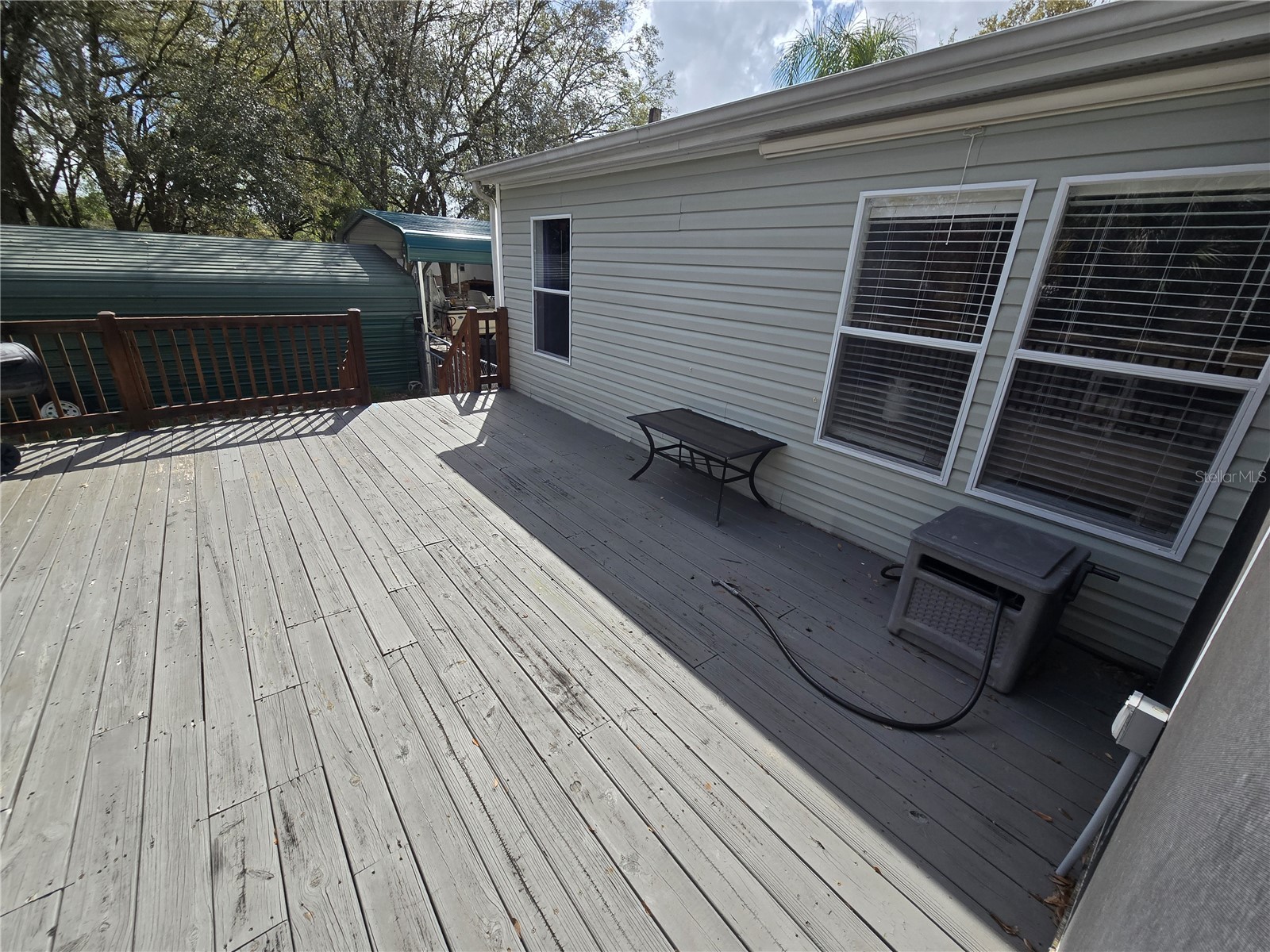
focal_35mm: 13
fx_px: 477
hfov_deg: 106.2
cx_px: 635
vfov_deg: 89.9
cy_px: 476
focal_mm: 2.2
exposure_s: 1/1728
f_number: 2.2
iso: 50
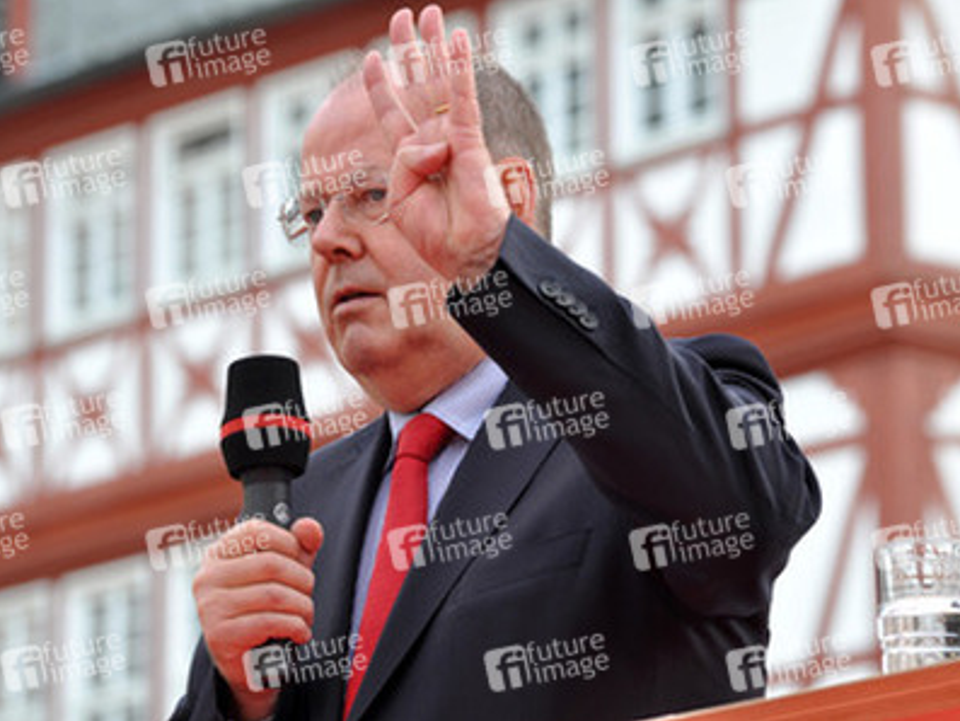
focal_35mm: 238
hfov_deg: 8.3
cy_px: 360
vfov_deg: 6.3
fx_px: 6590
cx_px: 482
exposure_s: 1/160
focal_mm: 145
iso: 400
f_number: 8
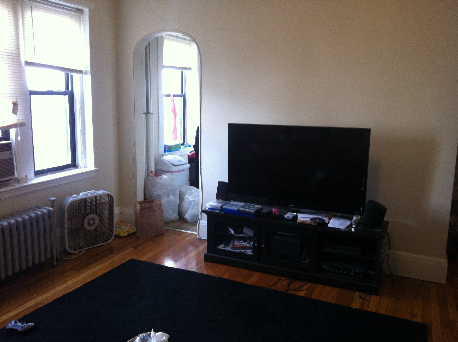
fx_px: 462
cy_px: 171
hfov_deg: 52.7
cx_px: 229
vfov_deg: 40.6
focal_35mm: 35
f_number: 2.8
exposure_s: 1/15
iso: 125
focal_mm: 3.85
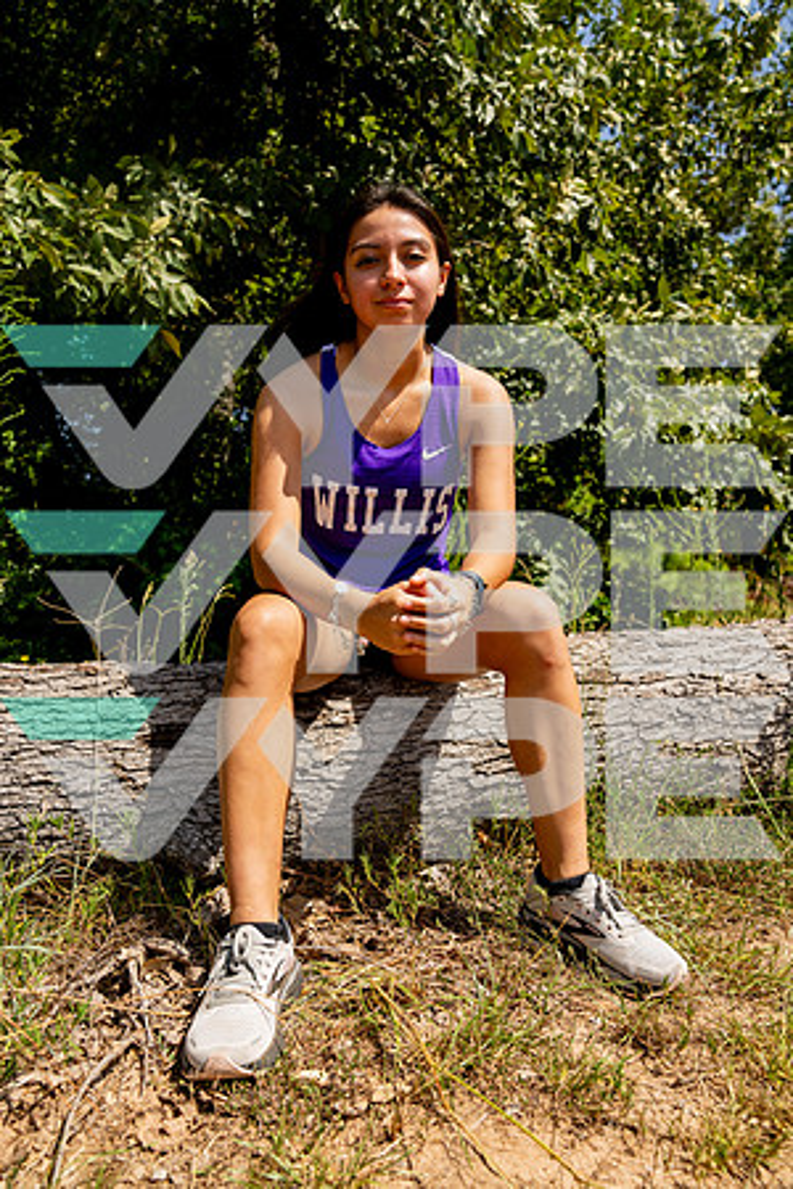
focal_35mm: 24
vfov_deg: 73.7
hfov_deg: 53.1
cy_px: 594
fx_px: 793
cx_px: 396
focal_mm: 24
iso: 100
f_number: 4.5
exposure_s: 1/500
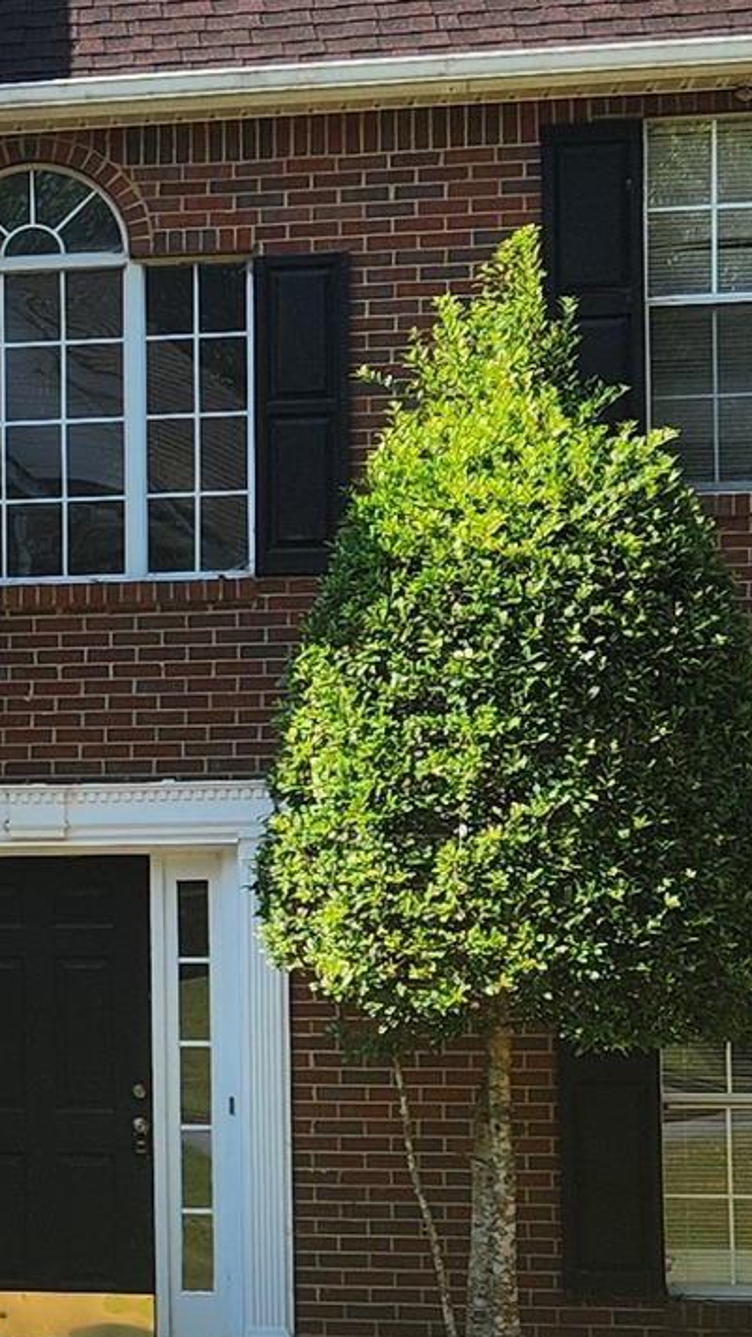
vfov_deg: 19.8
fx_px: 3829
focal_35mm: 108
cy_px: 868
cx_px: -769
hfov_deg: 10.3
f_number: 1.8
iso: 20
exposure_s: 1/968
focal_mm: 5.4
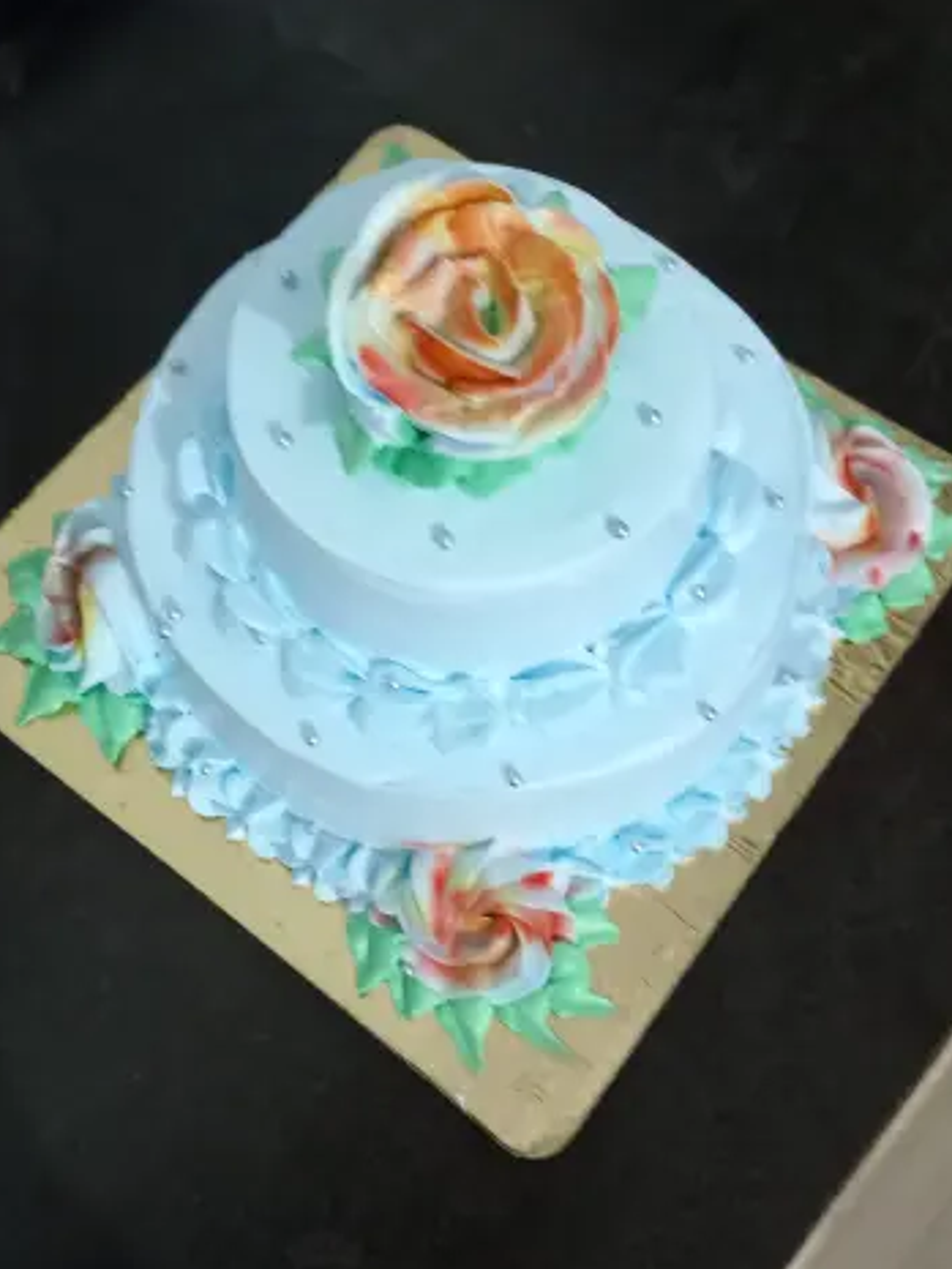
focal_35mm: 33
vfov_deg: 55.3
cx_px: 477
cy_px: 639
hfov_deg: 43.0
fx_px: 1210
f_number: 1.8
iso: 1946
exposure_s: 1/16.7
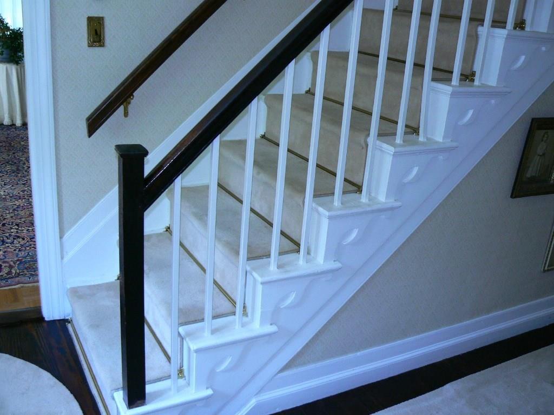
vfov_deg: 39.7
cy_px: 208
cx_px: 277
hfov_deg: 51.4
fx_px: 576
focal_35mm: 36
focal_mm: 6
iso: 200
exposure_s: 1/40
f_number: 2.8
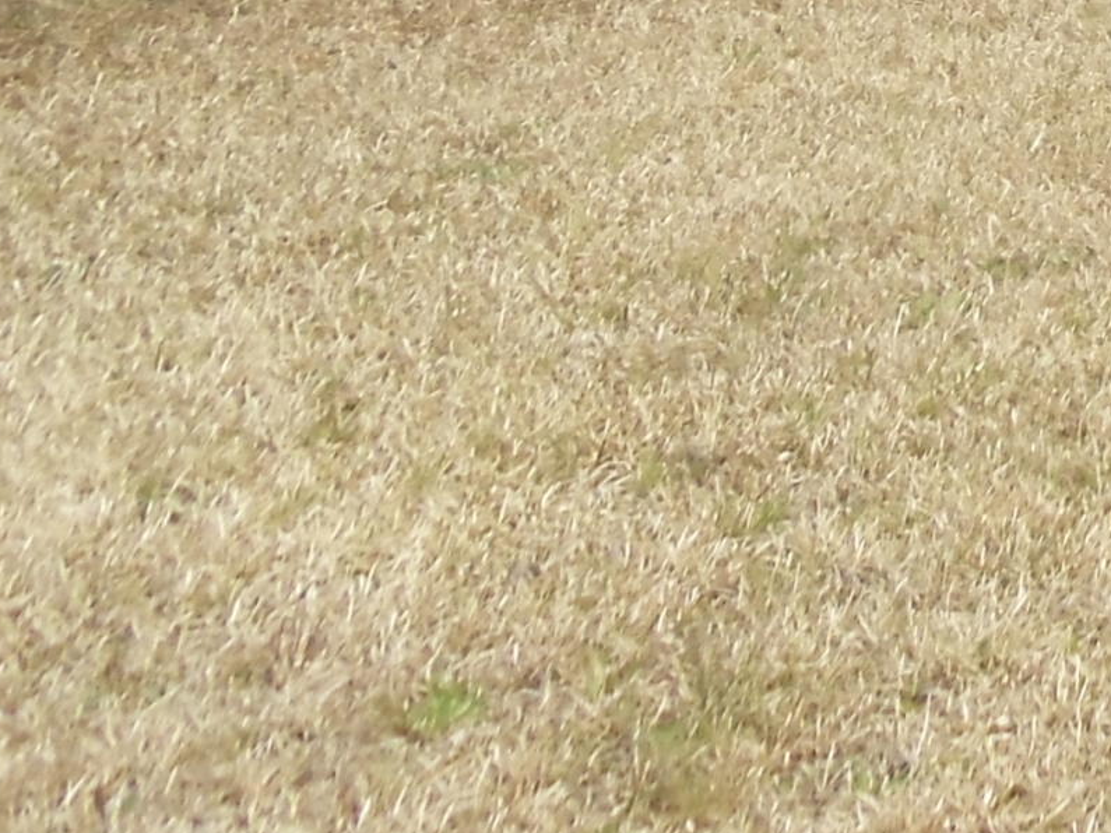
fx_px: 5327
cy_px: -463
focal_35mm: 166
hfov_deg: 11.2
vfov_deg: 8.7
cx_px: 1940
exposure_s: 1/400
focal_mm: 6
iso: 80
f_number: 3.5
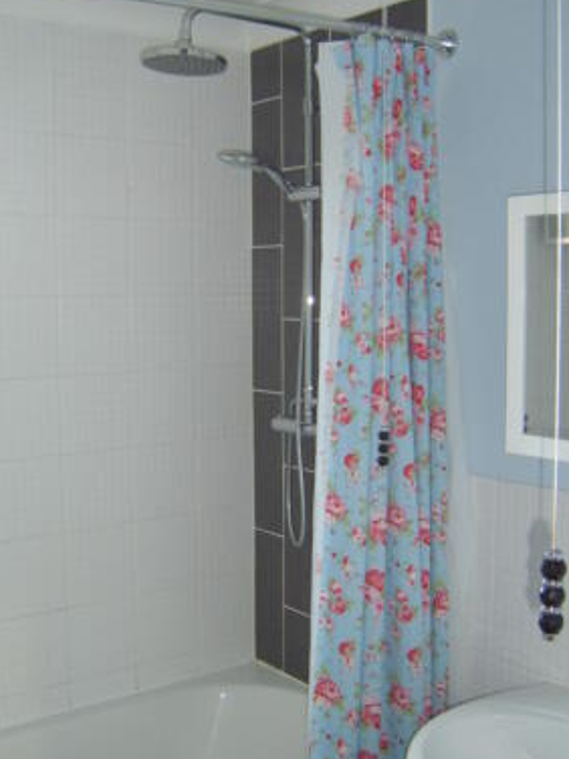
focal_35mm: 36
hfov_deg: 39.6
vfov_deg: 51.3
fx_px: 789
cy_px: 348
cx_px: 260
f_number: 2.7
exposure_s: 1/30
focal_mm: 8.13
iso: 141
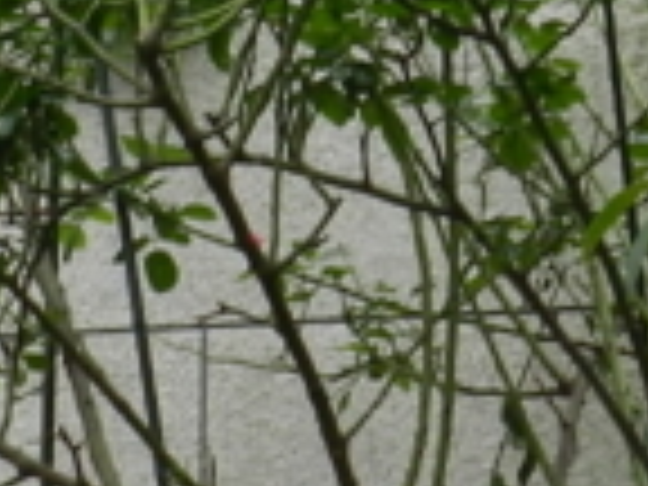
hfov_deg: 6.7
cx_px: 266
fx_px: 5522
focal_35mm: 295
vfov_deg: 5.0
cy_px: 158
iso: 160
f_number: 5
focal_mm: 9.4
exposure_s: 1/100
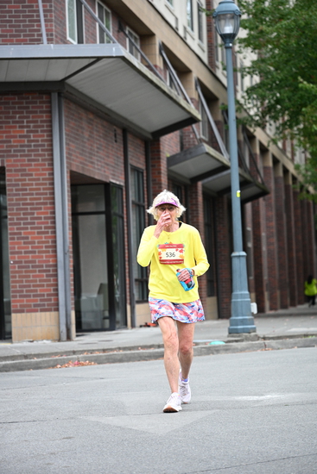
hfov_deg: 11.4
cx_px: 158
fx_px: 1584
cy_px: 237
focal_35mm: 120
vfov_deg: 17.1
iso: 1600
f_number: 4
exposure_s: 1/500
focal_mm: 120
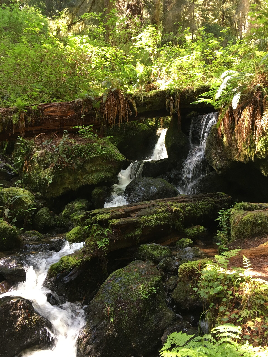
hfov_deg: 48.2
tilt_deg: +0.8
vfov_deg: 61.7
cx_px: 134
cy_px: 178
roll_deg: -0.5
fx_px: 299
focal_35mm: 29
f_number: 2.2
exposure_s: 1/30
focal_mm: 4.15
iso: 64
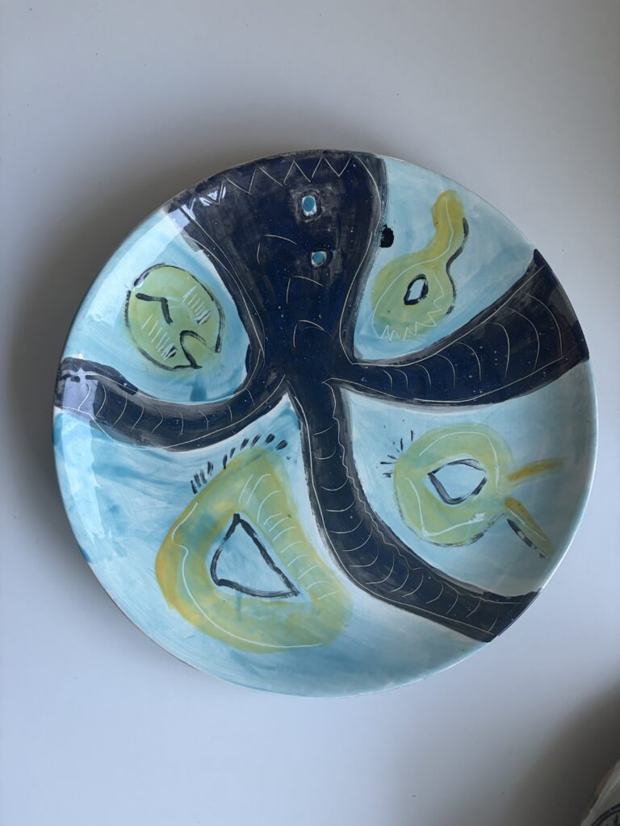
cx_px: 310
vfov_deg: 67.3
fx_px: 621
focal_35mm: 26
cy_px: 413
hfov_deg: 53.1
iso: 125
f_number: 1.6
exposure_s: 1/95
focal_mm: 5.96
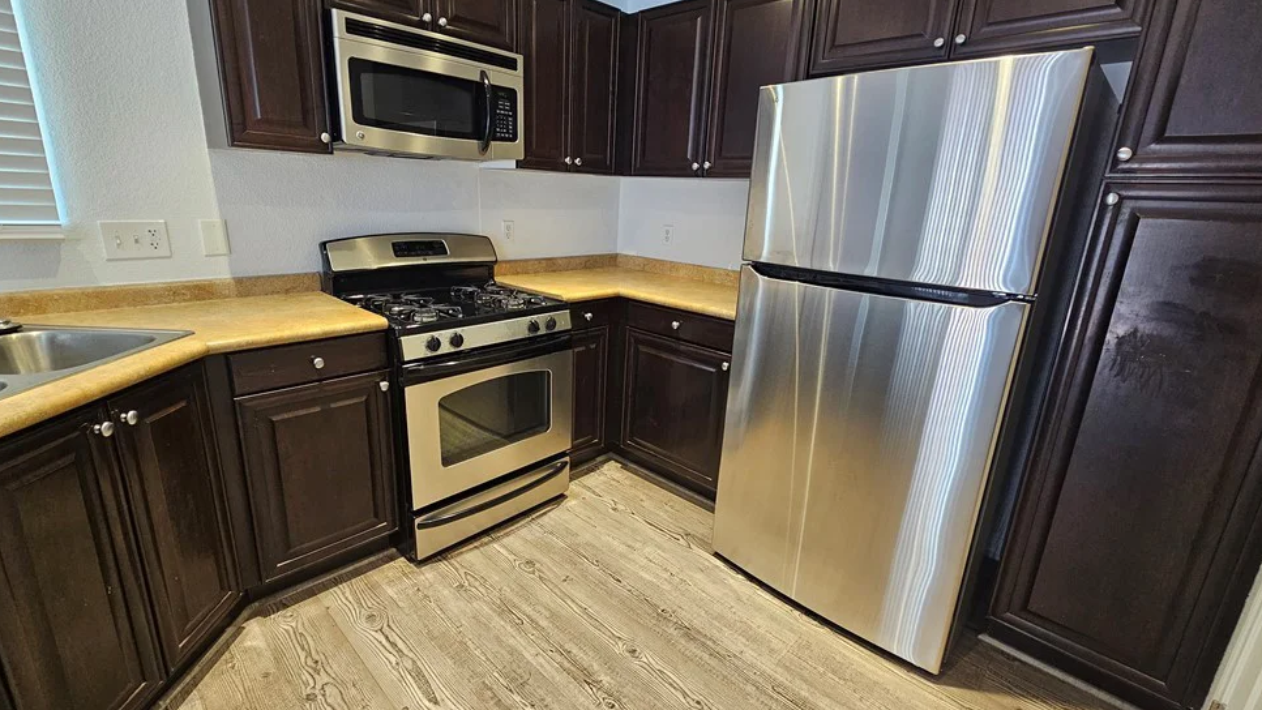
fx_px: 502
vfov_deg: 70.5
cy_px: 345
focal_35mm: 15
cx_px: 619
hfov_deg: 103.0
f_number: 2.2
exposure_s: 1/60
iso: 200
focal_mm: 2.2
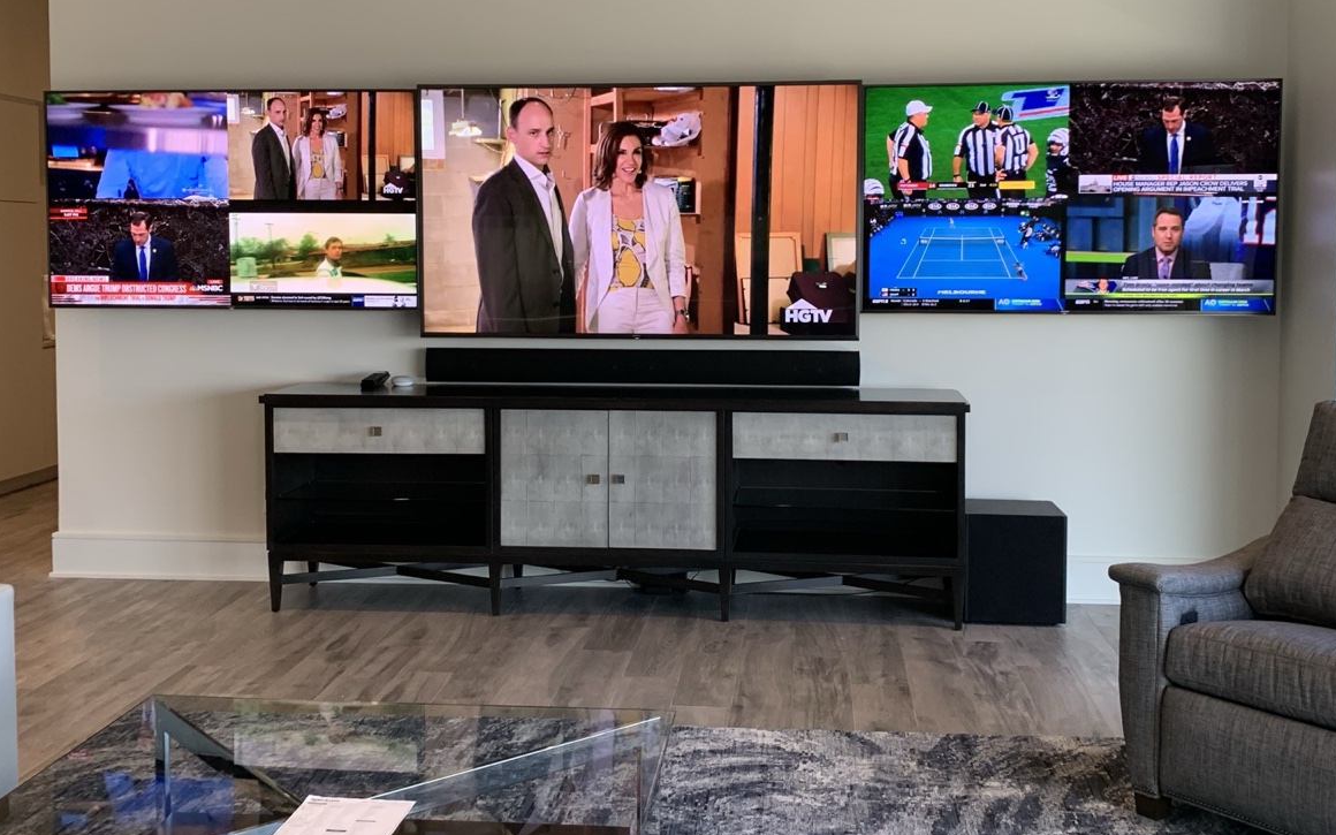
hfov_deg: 51.5
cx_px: 677
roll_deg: +0.1
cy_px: 334
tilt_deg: -2.4
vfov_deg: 33.5
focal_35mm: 38
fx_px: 1384
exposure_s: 1/87
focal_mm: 4.25
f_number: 1.8
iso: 100
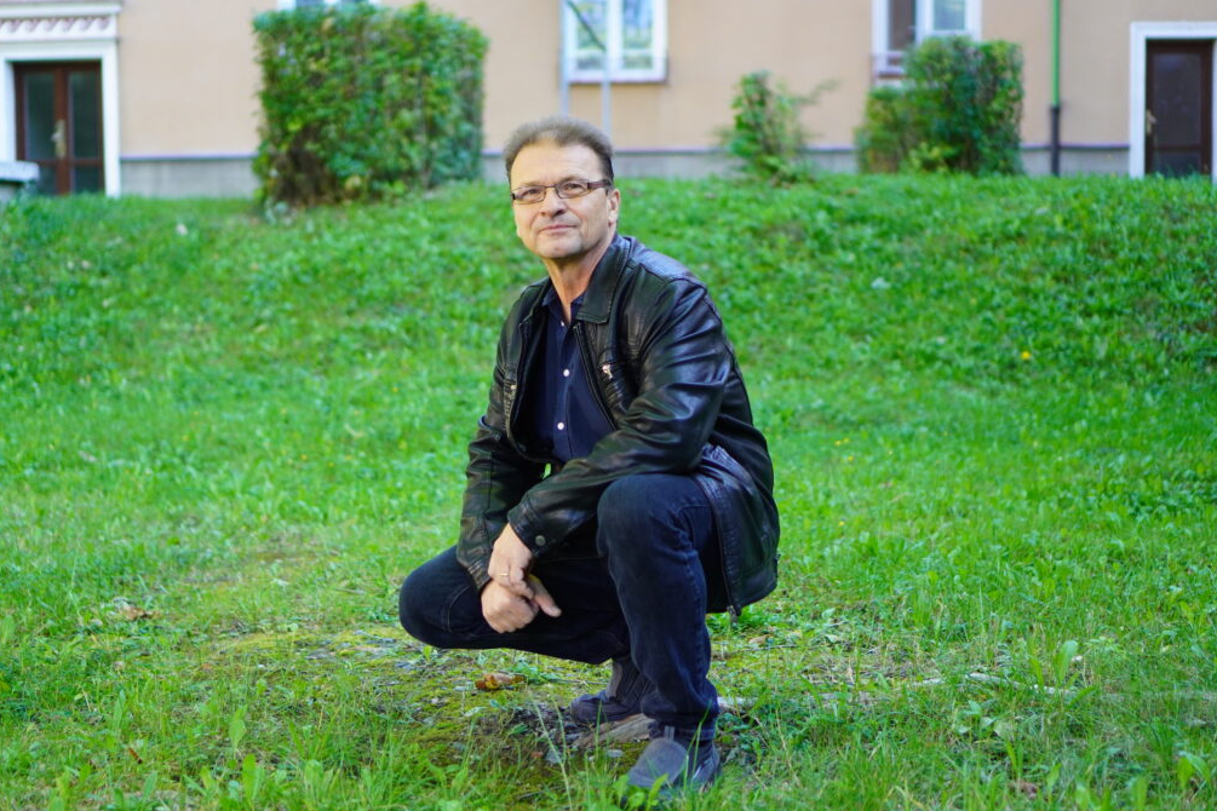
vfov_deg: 25.3
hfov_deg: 37.2
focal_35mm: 54
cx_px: 607
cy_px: 399
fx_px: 1809
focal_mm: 35
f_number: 1.8
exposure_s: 1/1000
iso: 640
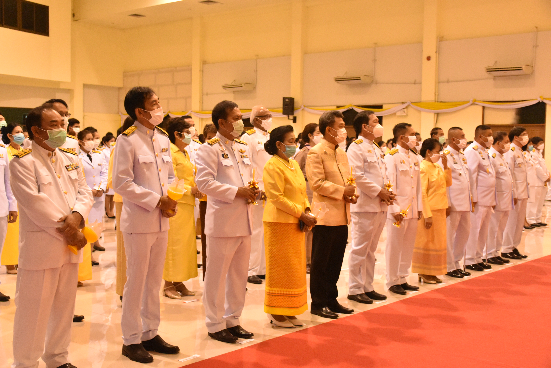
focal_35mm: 45
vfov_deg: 29.9
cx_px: 276
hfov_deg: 43.6
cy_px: 184
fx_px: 689
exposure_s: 1/100
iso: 4000
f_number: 5
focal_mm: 30
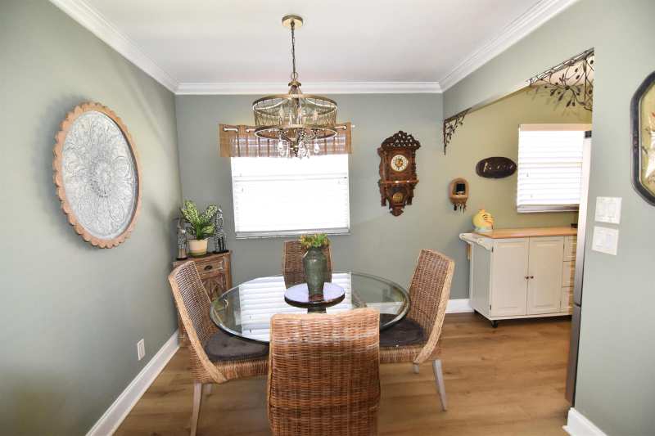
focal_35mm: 16
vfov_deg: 72.0
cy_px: 218
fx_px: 300
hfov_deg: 95.0
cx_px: 328
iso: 800
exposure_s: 1/200
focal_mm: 11
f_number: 4
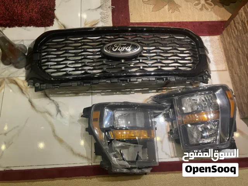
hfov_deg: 61.7
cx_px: 124
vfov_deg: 48.2
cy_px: 93
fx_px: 208
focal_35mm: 29
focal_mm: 3
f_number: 1.8
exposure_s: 1/50
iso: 50
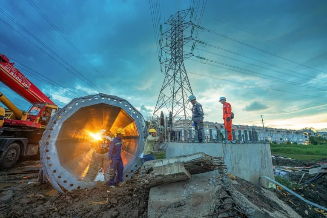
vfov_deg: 81.2
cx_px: 164
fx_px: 127
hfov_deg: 104.3
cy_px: 109
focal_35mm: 14
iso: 2000
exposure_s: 1/15
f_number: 4
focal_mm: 14
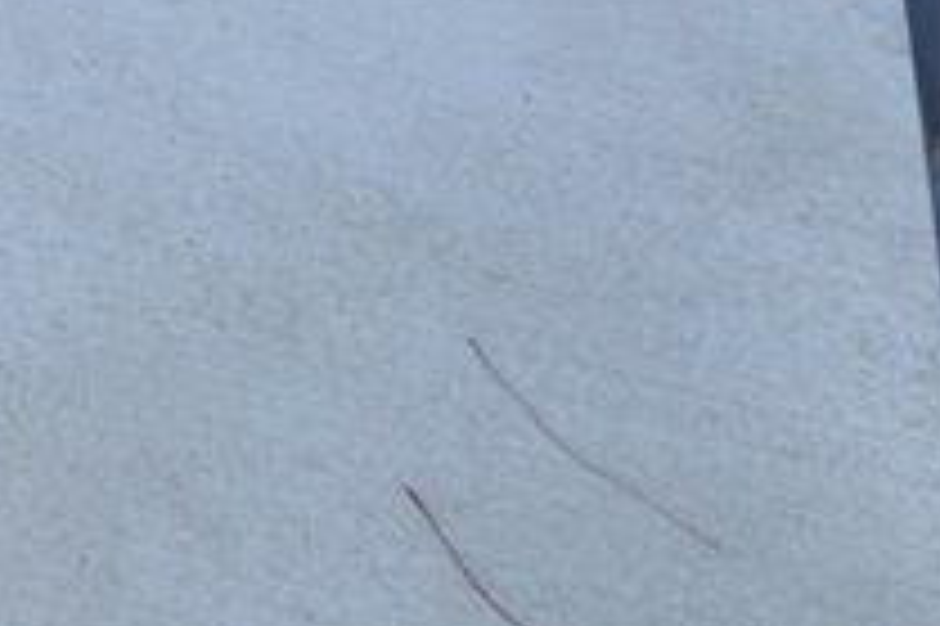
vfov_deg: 7.7
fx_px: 3495
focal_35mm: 134
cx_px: -1291
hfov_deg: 12.3
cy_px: -1702
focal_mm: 11.5
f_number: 5.6
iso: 280
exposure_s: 1/125
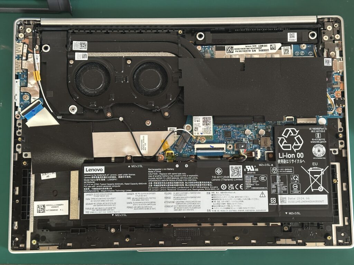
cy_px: 132
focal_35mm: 48
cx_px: 177
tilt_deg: -84.2
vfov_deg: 30.3
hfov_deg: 39.7
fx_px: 491
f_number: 1.78
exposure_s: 1/33
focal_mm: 6.86
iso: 400
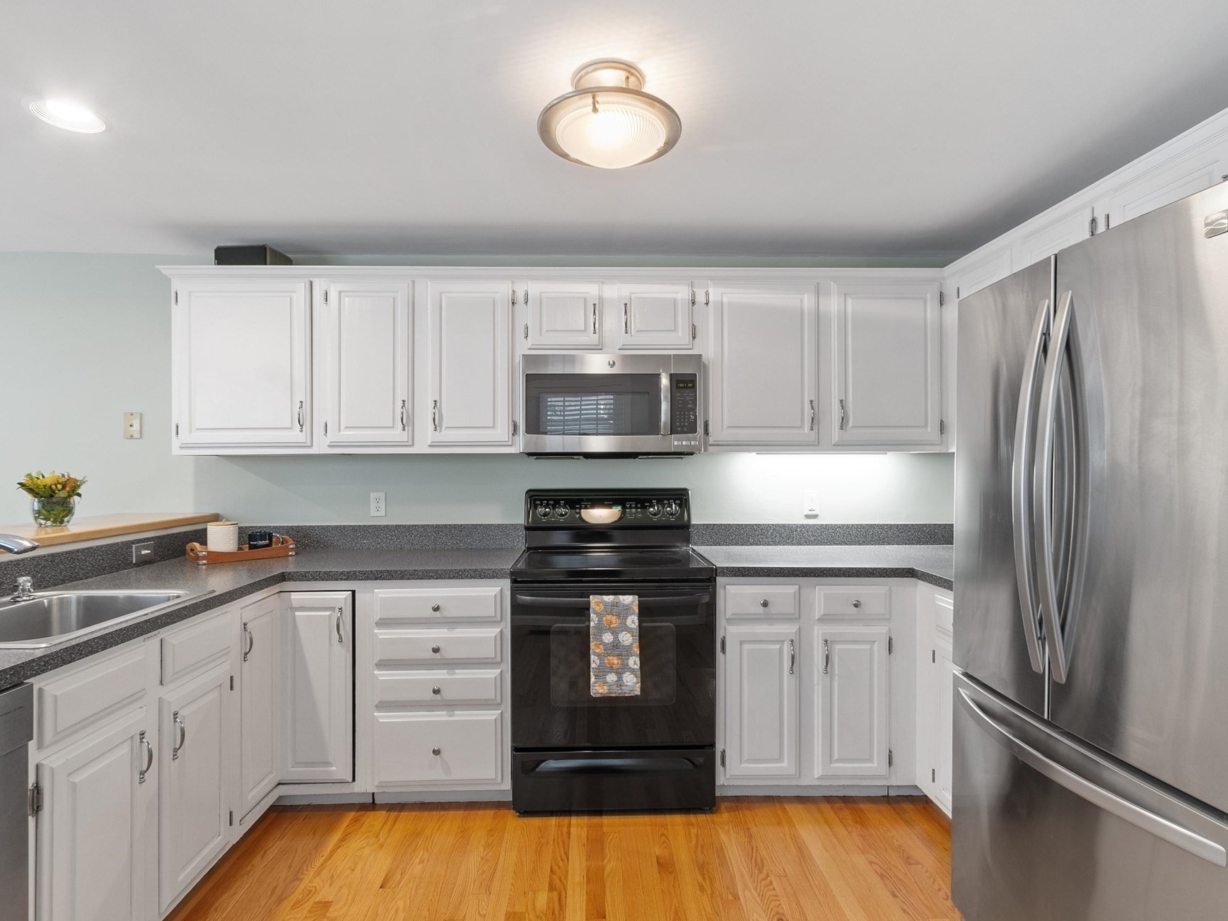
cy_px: 462
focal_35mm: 17
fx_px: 603
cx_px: 607
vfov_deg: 74.7
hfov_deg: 91.0
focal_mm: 10
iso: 320
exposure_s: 2.5
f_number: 8
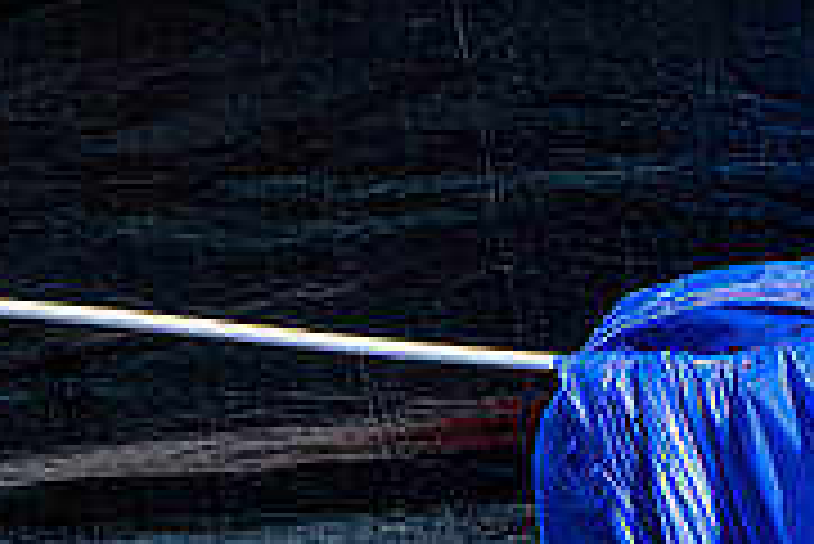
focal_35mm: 1680
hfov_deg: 1.2
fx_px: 38016
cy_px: 856
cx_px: 774
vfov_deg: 0.8
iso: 320
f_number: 5
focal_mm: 350
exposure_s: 1/2000
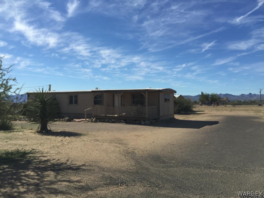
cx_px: 132
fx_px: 221
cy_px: 99
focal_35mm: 29
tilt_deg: +0.6
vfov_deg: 48.2
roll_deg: +0.2
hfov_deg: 61.7
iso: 32
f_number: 2.2
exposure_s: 1/3049
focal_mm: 4.15
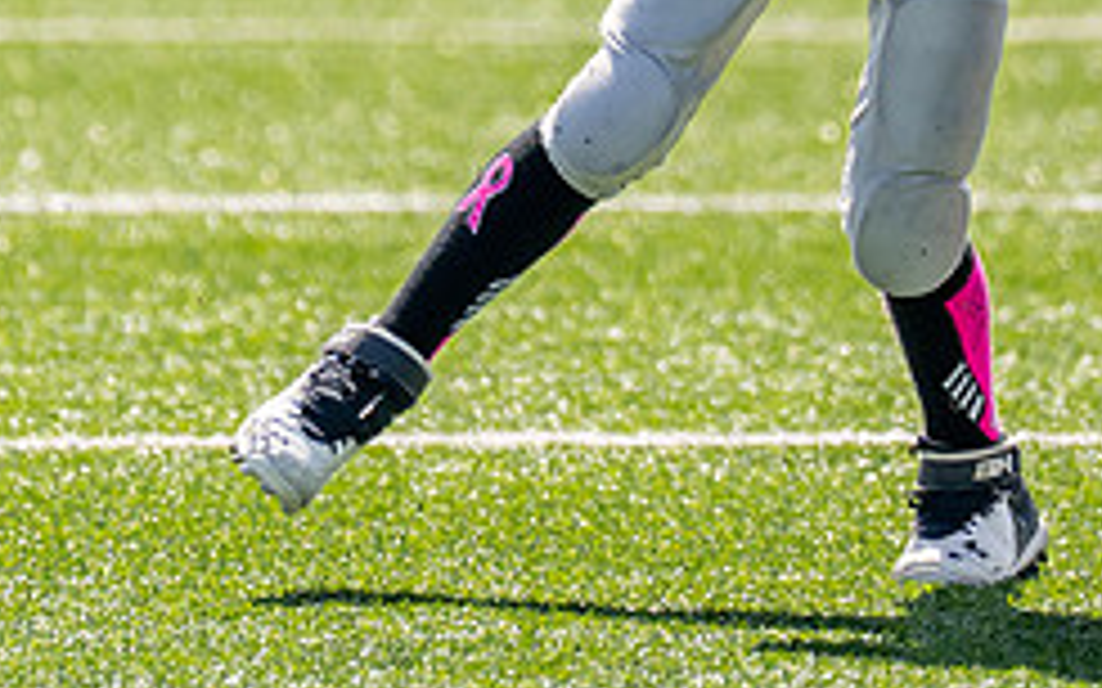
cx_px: 540
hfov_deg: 2.3
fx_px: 27564
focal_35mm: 918
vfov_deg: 1.4
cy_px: -107
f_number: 2.8
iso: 200
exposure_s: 1/4000
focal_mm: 200
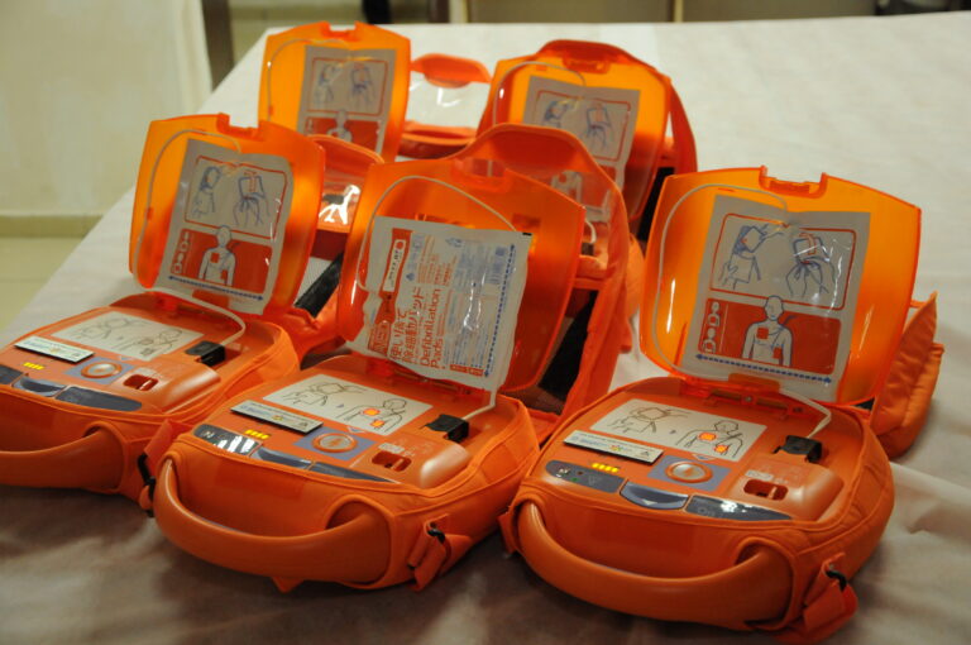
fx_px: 1535
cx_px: 486
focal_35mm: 57
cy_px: 322
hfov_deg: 35.1
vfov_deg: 23.7
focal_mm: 38
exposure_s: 1/100
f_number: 4.5
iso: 1600
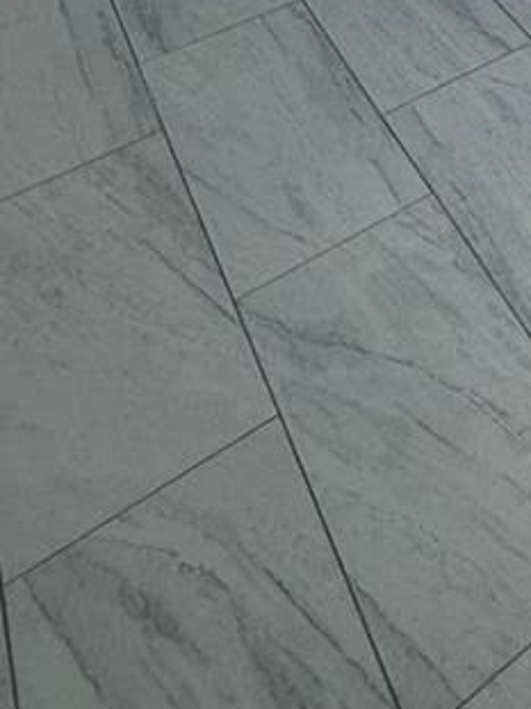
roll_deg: +0.0
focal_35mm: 54
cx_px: 679
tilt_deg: -7.7
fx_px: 1105
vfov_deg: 22.2
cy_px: -552
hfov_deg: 23.9
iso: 50
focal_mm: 2.22
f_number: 2.2
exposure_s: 1/99
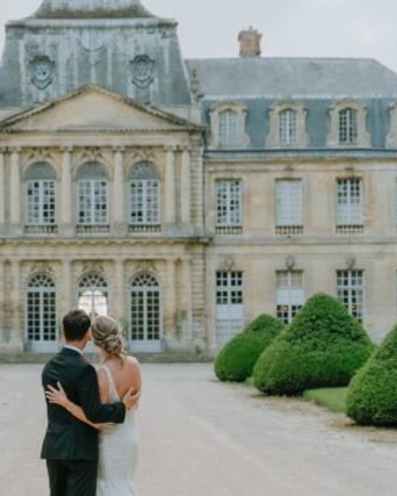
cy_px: 303
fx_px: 2174
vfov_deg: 13.0
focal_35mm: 148
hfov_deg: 10.4
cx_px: 54
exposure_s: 1/200
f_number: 2.8
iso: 80
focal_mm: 49
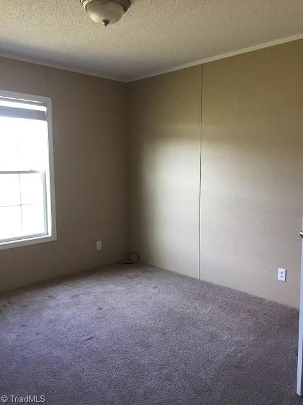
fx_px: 338
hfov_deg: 48.2
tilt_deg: -6.4
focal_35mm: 29
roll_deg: -0.1
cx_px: 152
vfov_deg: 61.7
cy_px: 202
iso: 50
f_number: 2.2
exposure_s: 1/30
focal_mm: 4.15
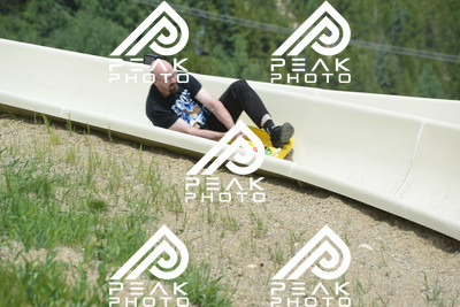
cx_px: 230
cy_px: 154
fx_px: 2492
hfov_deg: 10.5
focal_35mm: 195
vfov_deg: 7.0
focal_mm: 195
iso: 220
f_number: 6.3
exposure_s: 1/640
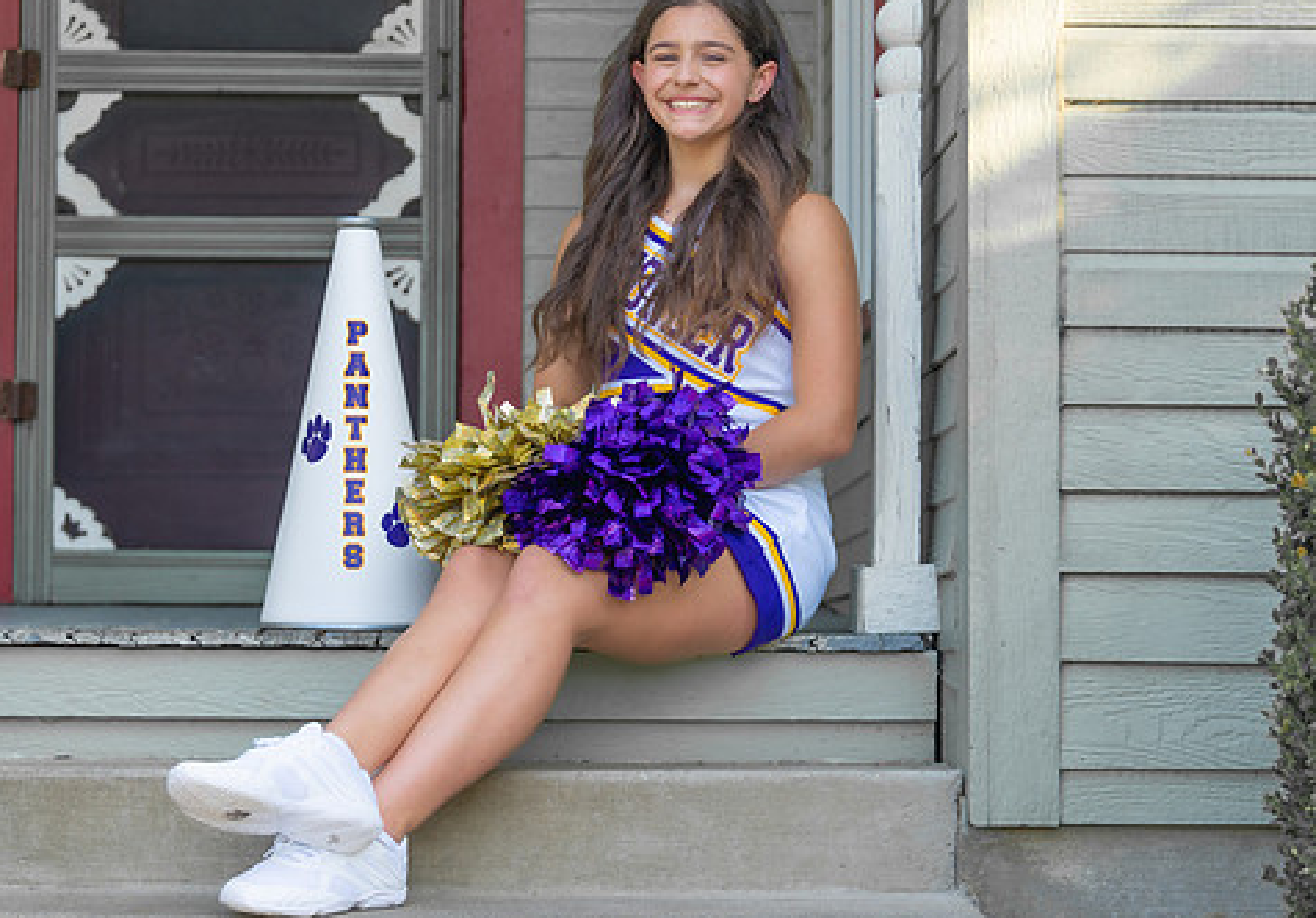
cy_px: 418
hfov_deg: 20.5
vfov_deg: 14.4
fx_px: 3634
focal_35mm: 98
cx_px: 618
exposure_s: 1/320
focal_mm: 70
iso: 125
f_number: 2.8
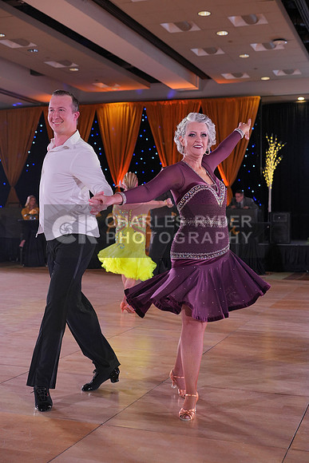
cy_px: 232
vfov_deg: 39.6
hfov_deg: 27.0
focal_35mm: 50
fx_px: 643
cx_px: 154
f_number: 4
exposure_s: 1/400
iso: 1600
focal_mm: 50
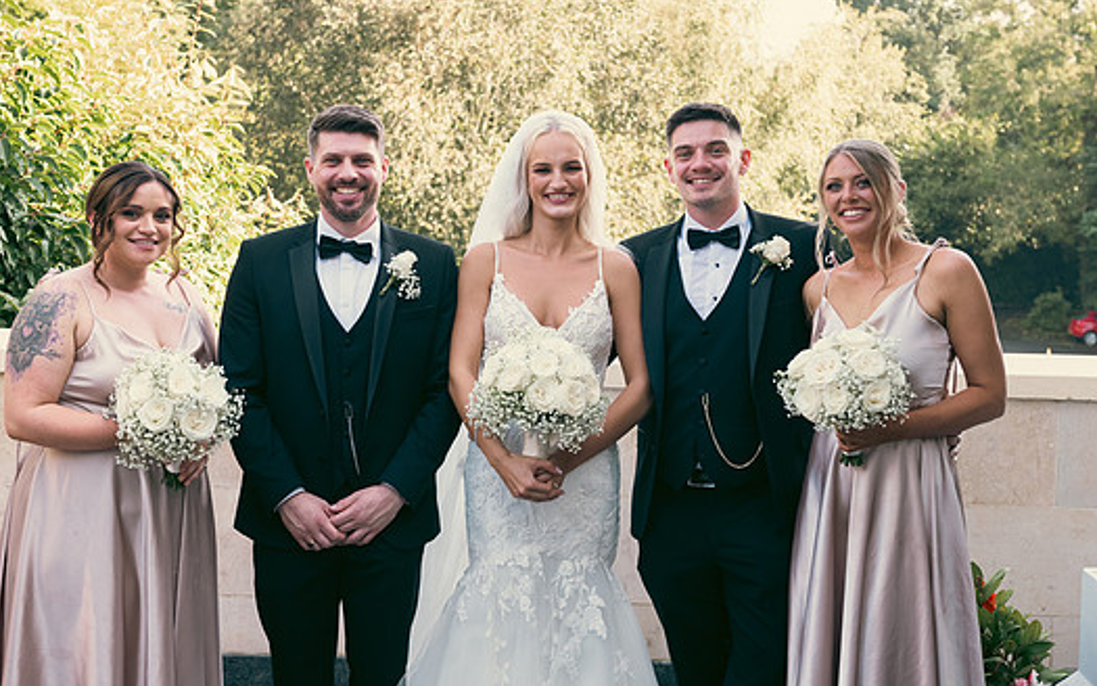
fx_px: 1853
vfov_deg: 20.9
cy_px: 292
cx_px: 556
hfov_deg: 33.0
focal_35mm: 62
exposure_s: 1/160
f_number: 6.3
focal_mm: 55
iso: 320
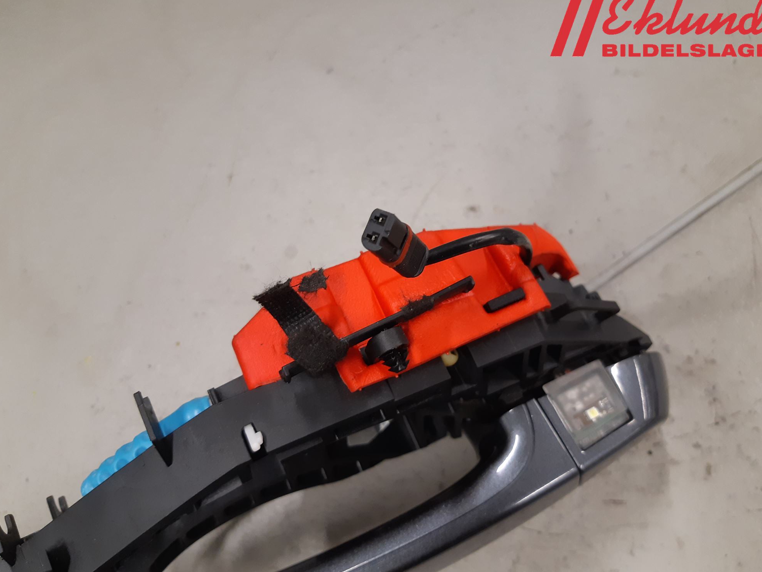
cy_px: 288
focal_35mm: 27
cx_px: 392
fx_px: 594
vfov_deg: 51.4
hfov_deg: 65.3
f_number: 1.7
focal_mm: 3.93
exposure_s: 1/50
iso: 125
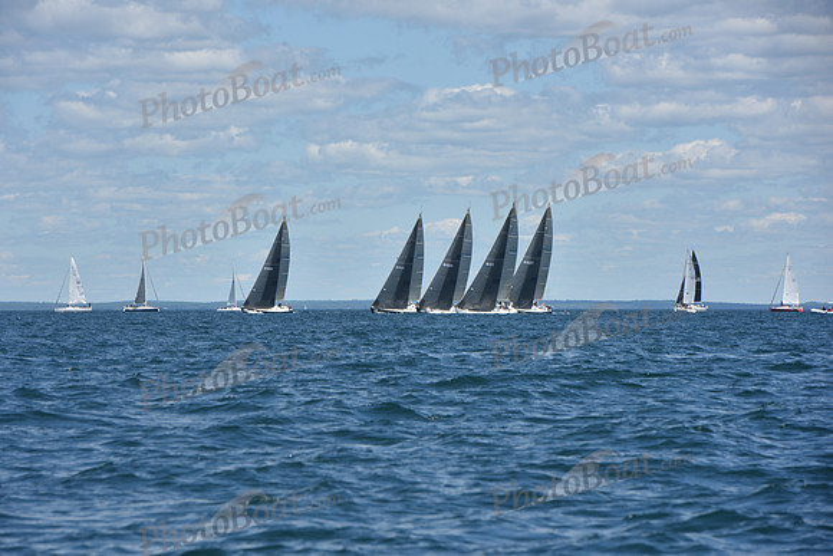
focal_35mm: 200
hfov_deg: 10.3
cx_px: 416
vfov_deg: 6.9
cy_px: 278
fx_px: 4629
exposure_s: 1/800
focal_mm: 200
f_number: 11
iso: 250
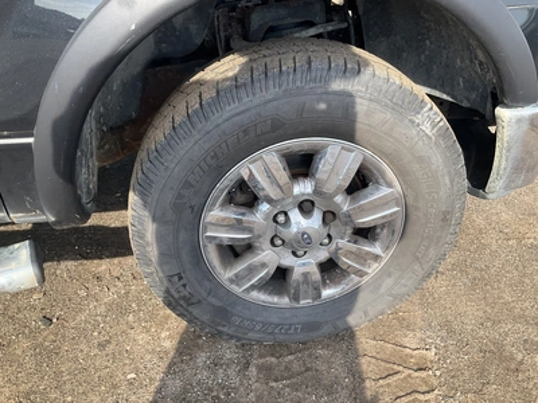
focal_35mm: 29
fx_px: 451
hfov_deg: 61.7
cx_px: 269
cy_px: 202
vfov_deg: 48.2
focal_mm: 3
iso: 25
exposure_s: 1/353
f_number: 1.8
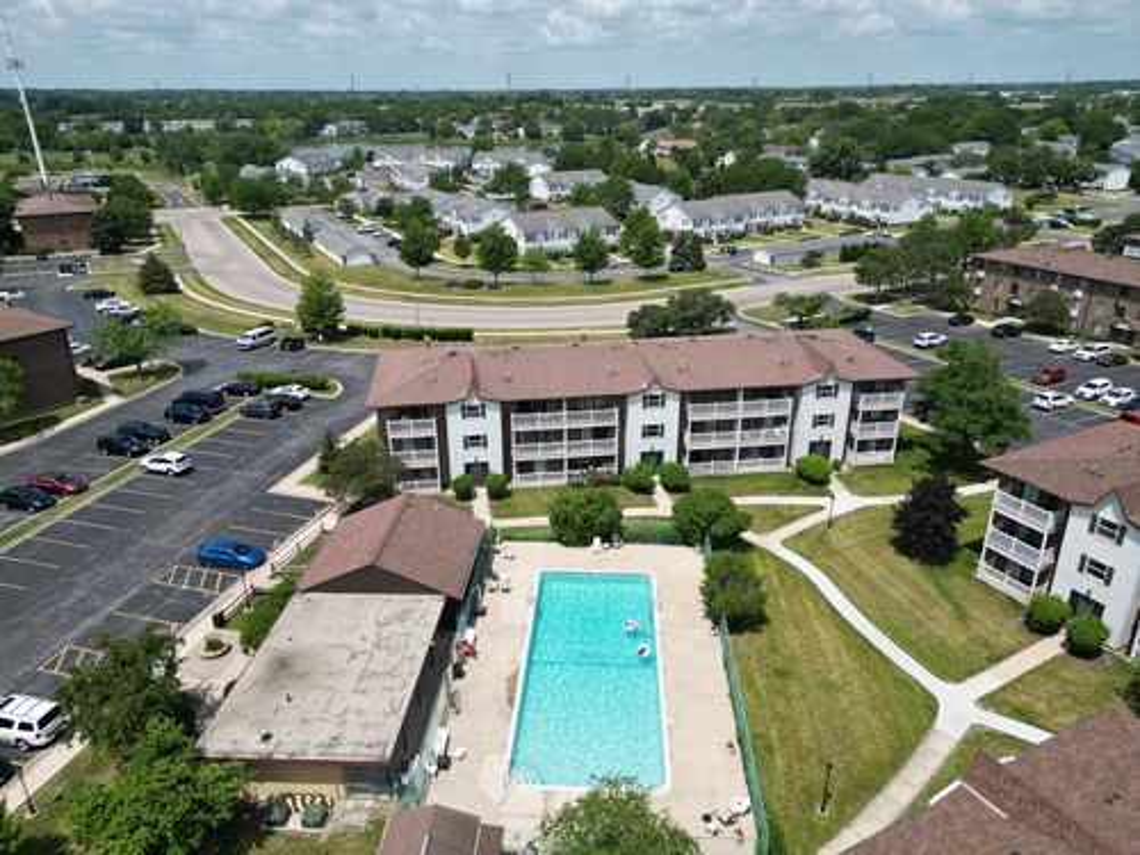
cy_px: 428
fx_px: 790
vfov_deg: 56.8
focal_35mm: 24
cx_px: 570
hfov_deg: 71.6
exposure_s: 1/4000
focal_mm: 6.72
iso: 130
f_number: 1.7
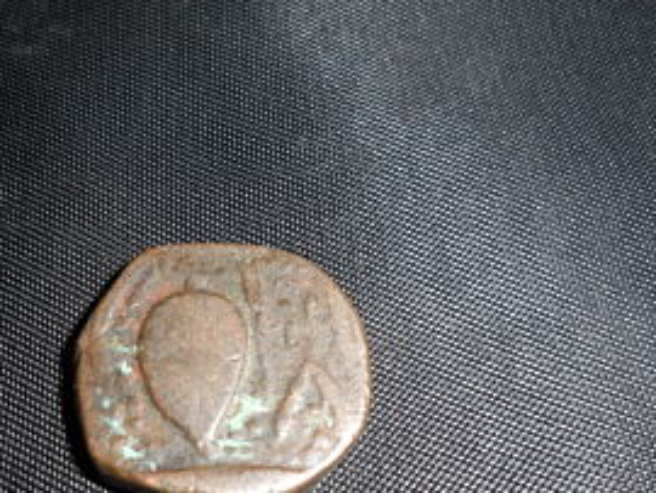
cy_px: 313
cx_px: 190
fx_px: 759
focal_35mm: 40
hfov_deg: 45.6
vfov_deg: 35.8
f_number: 8.9
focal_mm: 4.9
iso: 100
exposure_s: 1/15
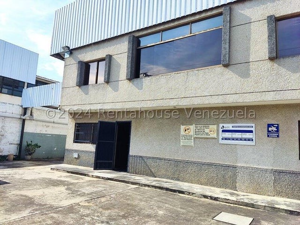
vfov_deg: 54.9
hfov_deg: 69.4
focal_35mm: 25
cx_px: 150
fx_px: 217
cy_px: 112
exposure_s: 1/1231
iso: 50
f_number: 1.79
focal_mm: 4.71
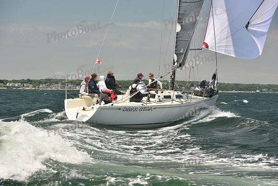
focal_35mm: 70
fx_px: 541
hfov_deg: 28.8
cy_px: 93
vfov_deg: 19.5
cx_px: 139
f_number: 6.3
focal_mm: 70
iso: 250
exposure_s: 1/640
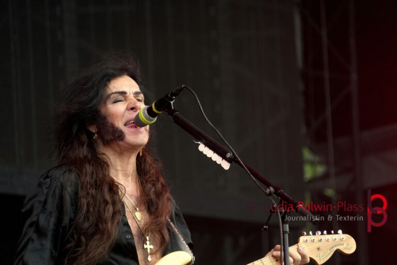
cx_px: 198
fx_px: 3689
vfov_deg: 4.1
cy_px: 132
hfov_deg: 6.2
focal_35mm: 334
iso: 1000
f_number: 6.3
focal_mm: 223
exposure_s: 1/400
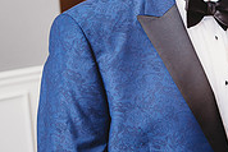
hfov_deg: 24.1
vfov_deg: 17.4
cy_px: 33
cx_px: 257
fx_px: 494
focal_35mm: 78
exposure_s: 1/320
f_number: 1.8
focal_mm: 24
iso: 400
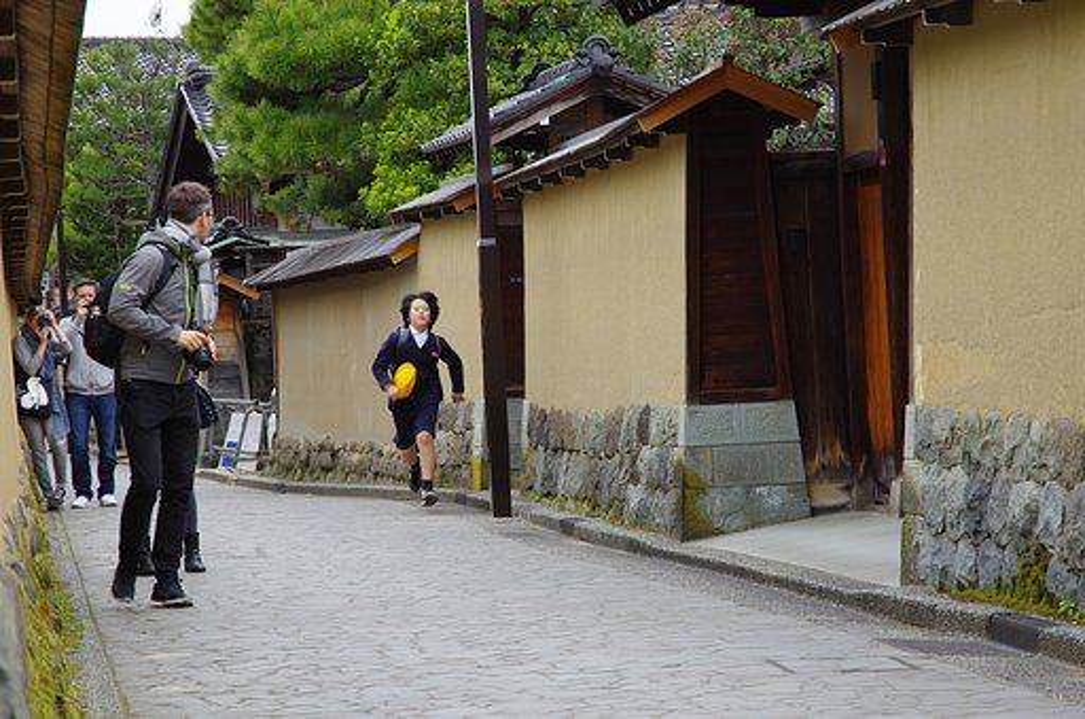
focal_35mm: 102
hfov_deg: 20.1
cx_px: 542
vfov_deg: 13.4
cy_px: 360
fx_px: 3067
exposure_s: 1/125
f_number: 8
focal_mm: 68
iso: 400
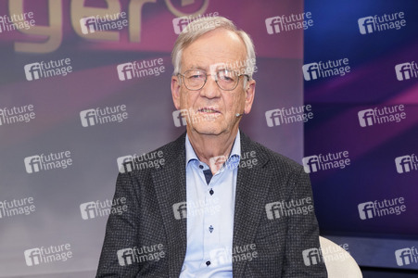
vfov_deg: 35.0
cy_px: 139
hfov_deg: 50.7
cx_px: 209
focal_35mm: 38
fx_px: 441
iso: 2000
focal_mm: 38
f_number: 5
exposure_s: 1/160
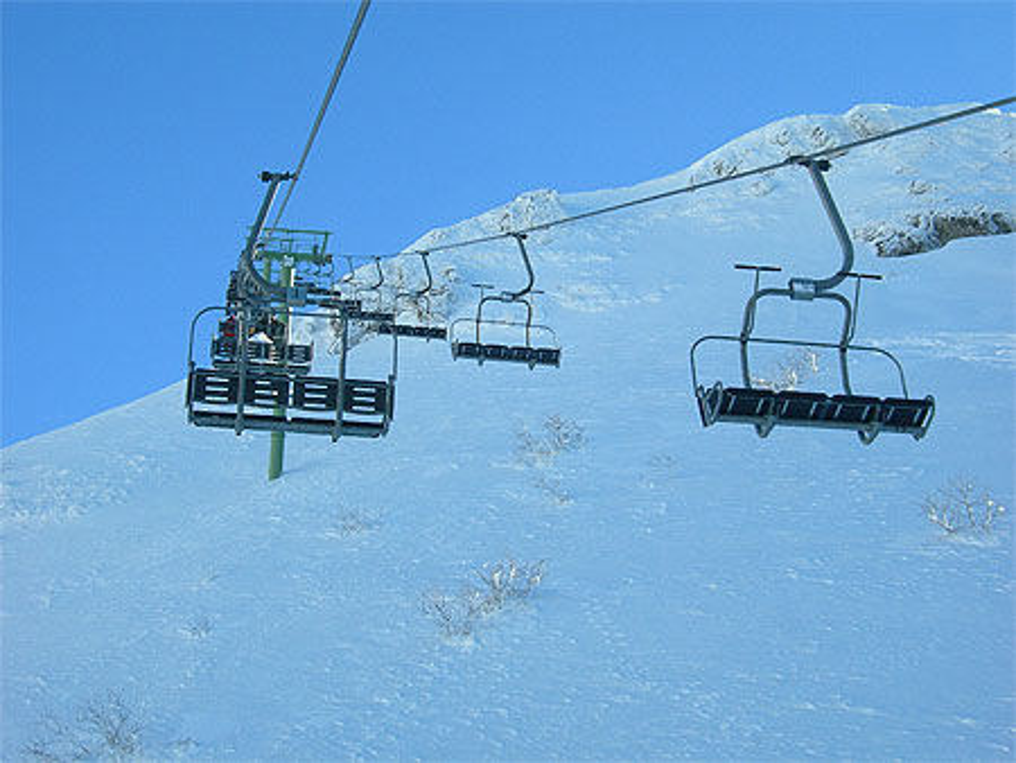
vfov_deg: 24.0
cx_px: 508
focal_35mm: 61
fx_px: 1791
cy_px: 382
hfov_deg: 31.7
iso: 50
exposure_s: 1/182
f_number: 5.9
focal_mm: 12.7
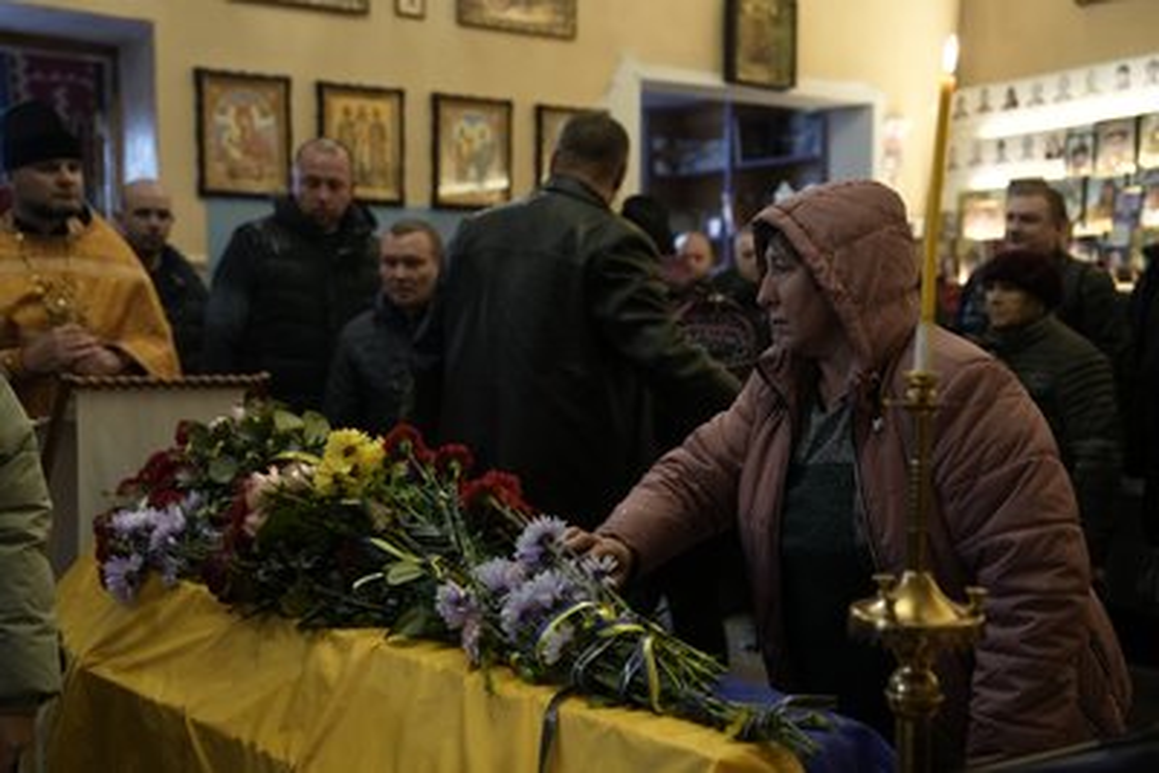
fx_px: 1449
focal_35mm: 45
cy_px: 386
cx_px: 580
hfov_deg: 43.6
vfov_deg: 29.9
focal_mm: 45
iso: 2000
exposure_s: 1/80
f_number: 2.8
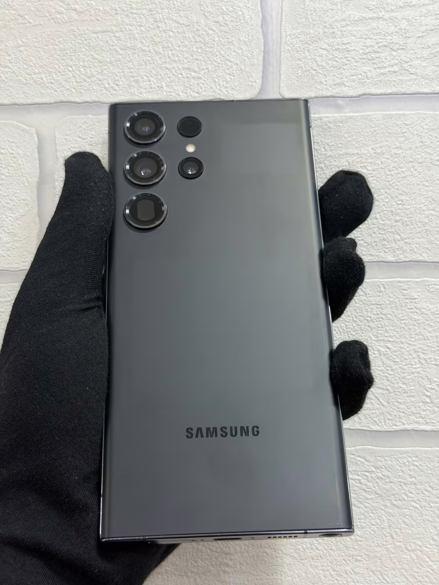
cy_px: 292
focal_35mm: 48
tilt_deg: +1.9
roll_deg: +0.9
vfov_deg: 39.7
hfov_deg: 30.3
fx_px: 812
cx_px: 220
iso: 80
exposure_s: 1/50
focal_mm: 6.76
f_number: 1.78
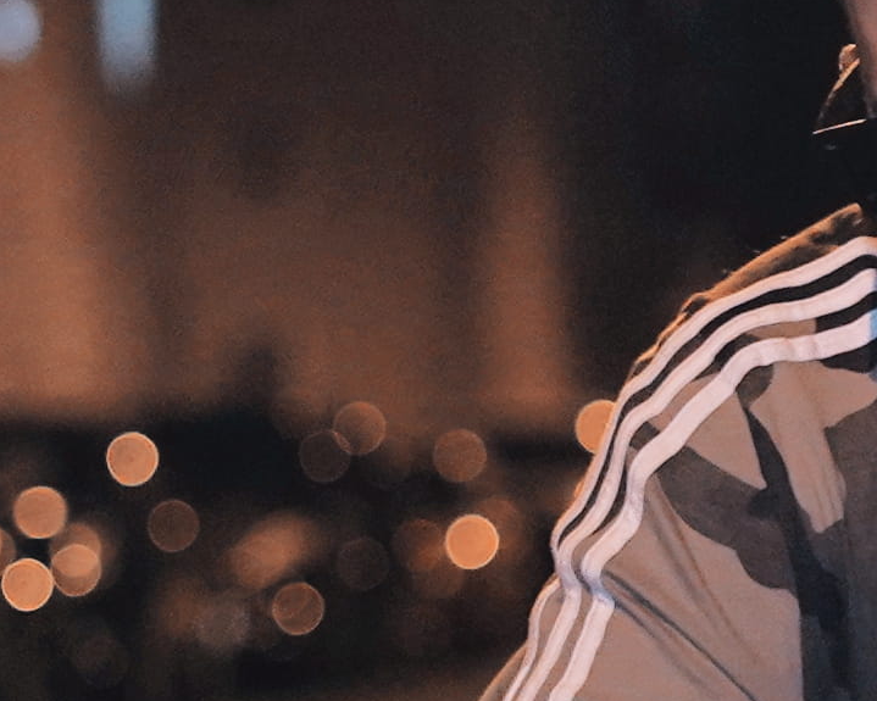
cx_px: 1179
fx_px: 7111
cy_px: 755
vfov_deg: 5.6
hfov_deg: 7.0
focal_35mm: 274
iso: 1600
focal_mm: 35
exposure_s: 1/100
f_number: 1.4
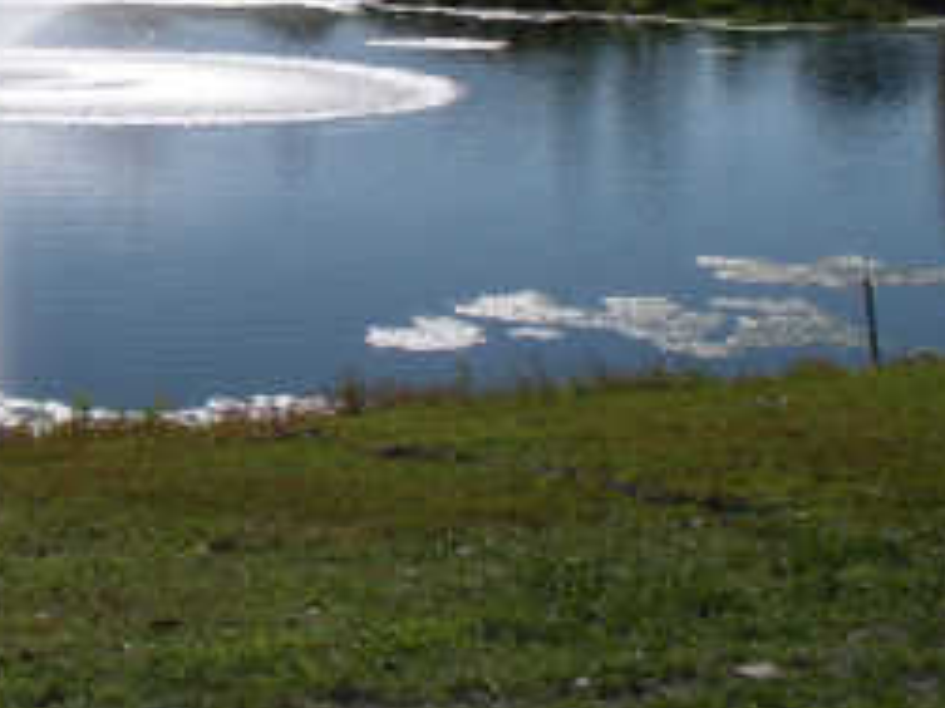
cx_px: -41
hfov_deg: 21.8
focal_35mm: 86
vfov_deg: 16.6
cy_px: -72
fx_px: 2347
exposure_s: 1/712
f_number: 5.6
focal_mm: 6.3
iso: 64
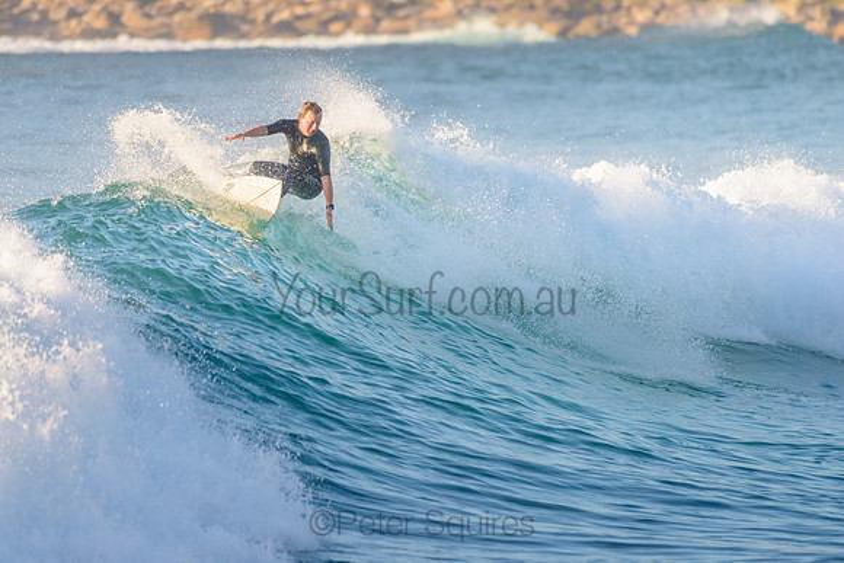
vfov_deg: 2.2
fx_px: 14357
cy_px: 218
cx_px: 359
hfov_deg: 3.4
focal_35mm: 612
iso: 1100
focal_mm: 500
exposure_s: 1/2000
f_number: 5.6
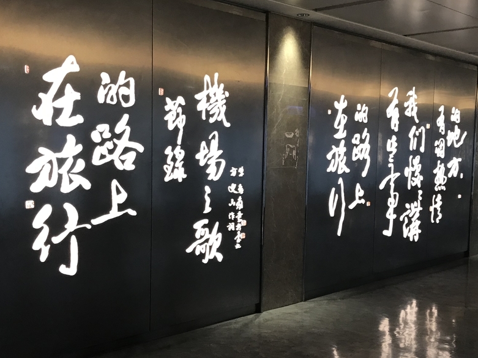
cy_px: 194
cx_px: 233
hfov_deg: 43.8
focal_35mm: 43
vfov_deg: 33.6
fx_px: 594
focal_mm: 3.99
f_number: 1.8
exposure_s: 1/30
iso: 32
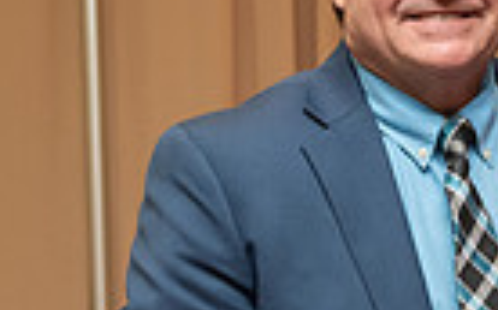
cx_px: 599
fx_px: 3024
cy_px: 294
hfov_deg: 9.3
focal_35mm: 223
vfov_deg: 5.9
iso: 2000
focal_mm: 52
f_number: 4.5
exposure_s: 1/200
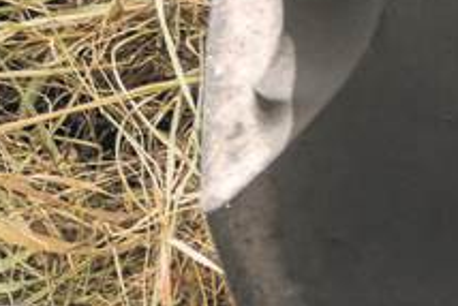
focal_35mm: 325
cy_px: -319
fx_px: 4137
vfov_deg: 4.2
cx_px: -662
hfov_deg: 6.1
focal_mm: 23.3
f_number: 3.6
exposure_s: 1/160
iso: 125
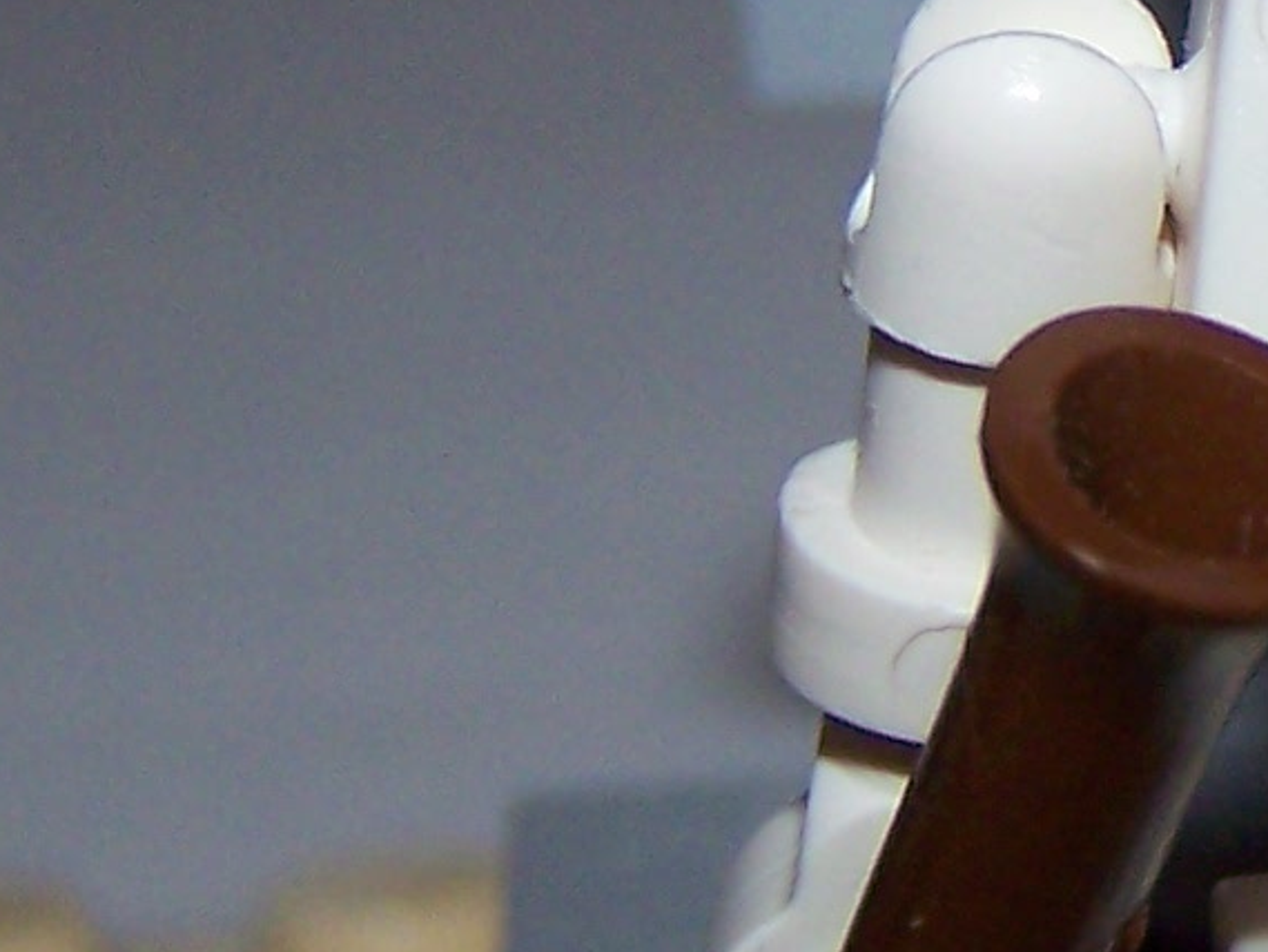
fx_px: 7511
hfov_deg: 9.4
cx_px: 1812
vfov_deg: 7.2
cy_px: 279
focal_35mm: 205
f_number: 2.8
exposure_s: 1/60
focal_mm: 6.3
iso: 80
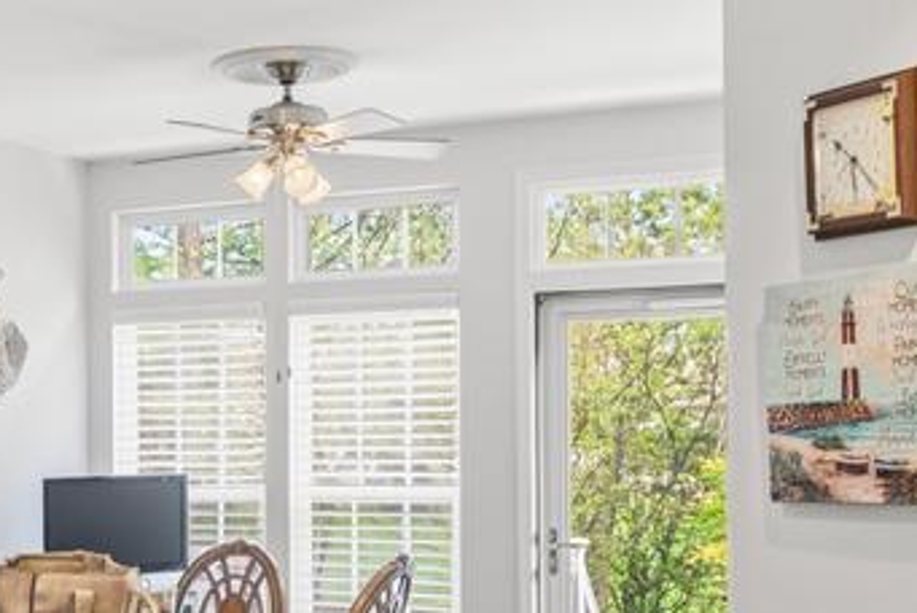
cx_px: 73
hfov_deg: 30.3
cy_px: 445
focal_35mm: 63
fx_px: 1606
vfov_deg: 21.5
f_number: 4
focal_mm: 21
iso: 320
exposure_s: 1/400
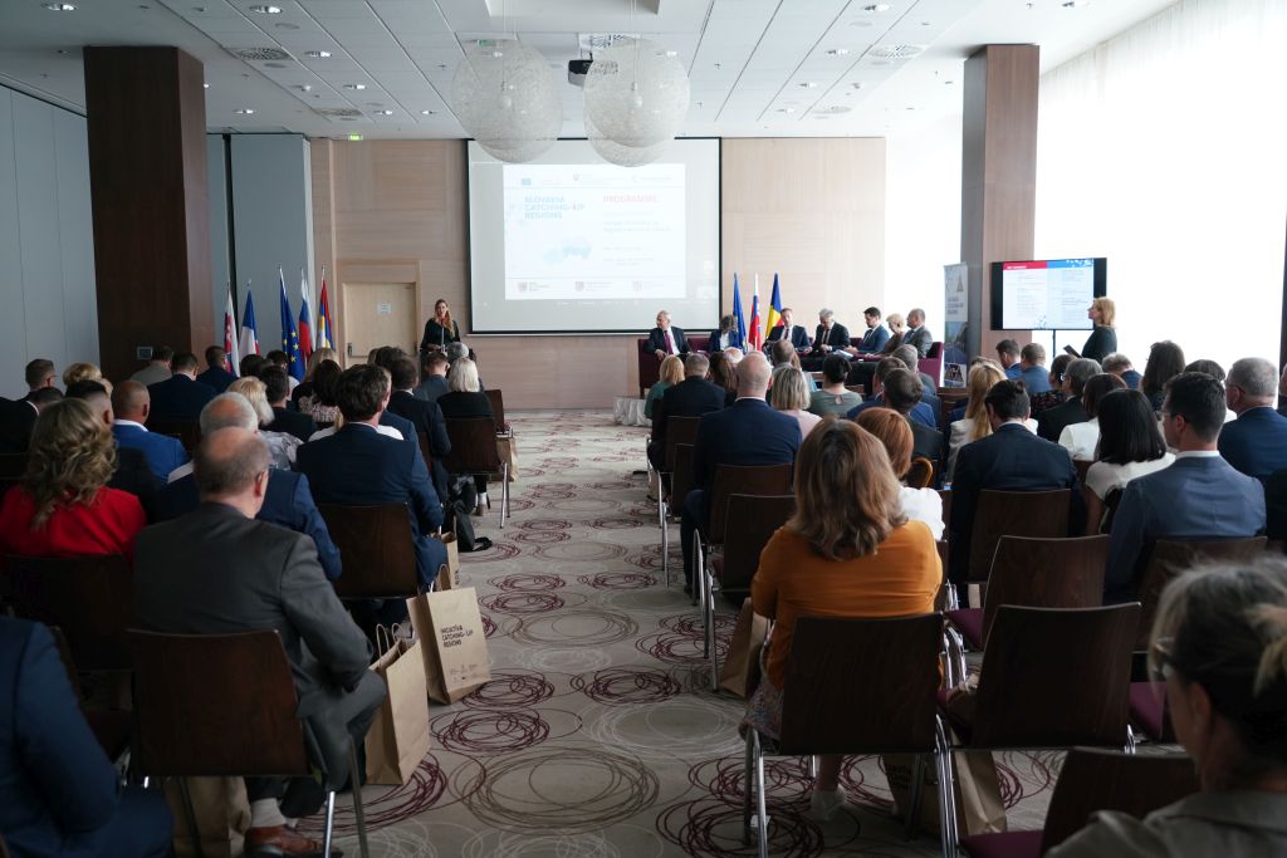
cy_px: 429
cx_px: 644
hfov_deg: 58.7
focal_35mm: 32
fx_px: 1144
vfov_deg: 41.1
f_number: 4.5
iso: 1250
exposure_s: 1/60
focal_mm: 32
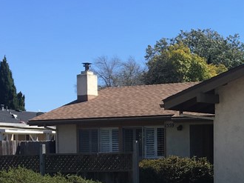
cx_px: 266
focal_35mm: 90
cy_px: 185
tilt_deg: -4.2
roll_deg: +1.1
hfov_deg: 20.8
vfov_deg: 16.1
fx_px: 634
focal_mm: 4.15
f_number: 2.2
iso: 25
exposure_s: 1/1304
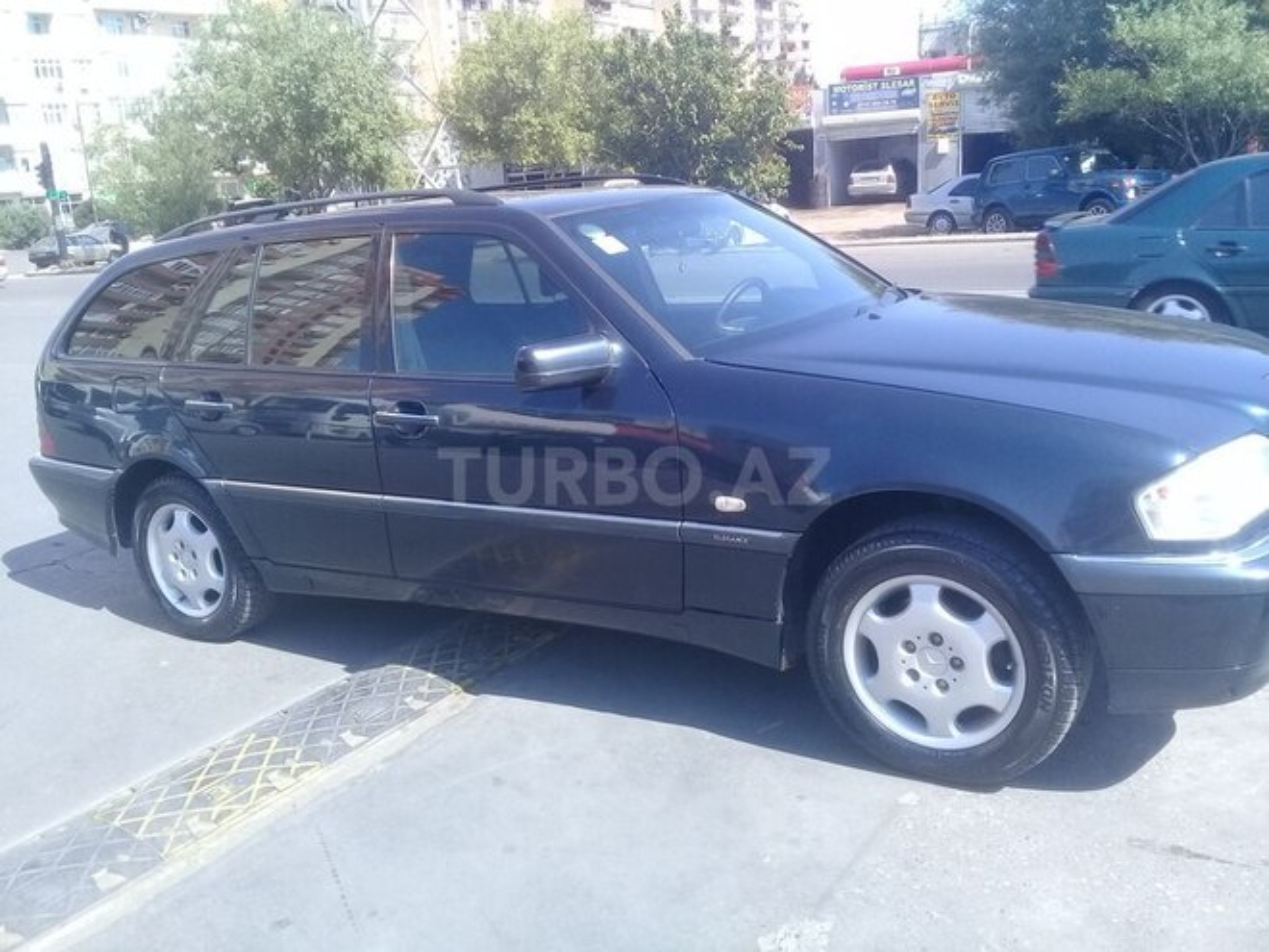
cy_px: 476
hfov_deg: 58.4
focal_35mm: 31
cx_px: 634
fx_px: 1136
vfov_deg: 45.4
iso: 50
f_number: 2.2
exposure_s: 1/355
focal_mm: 3.3
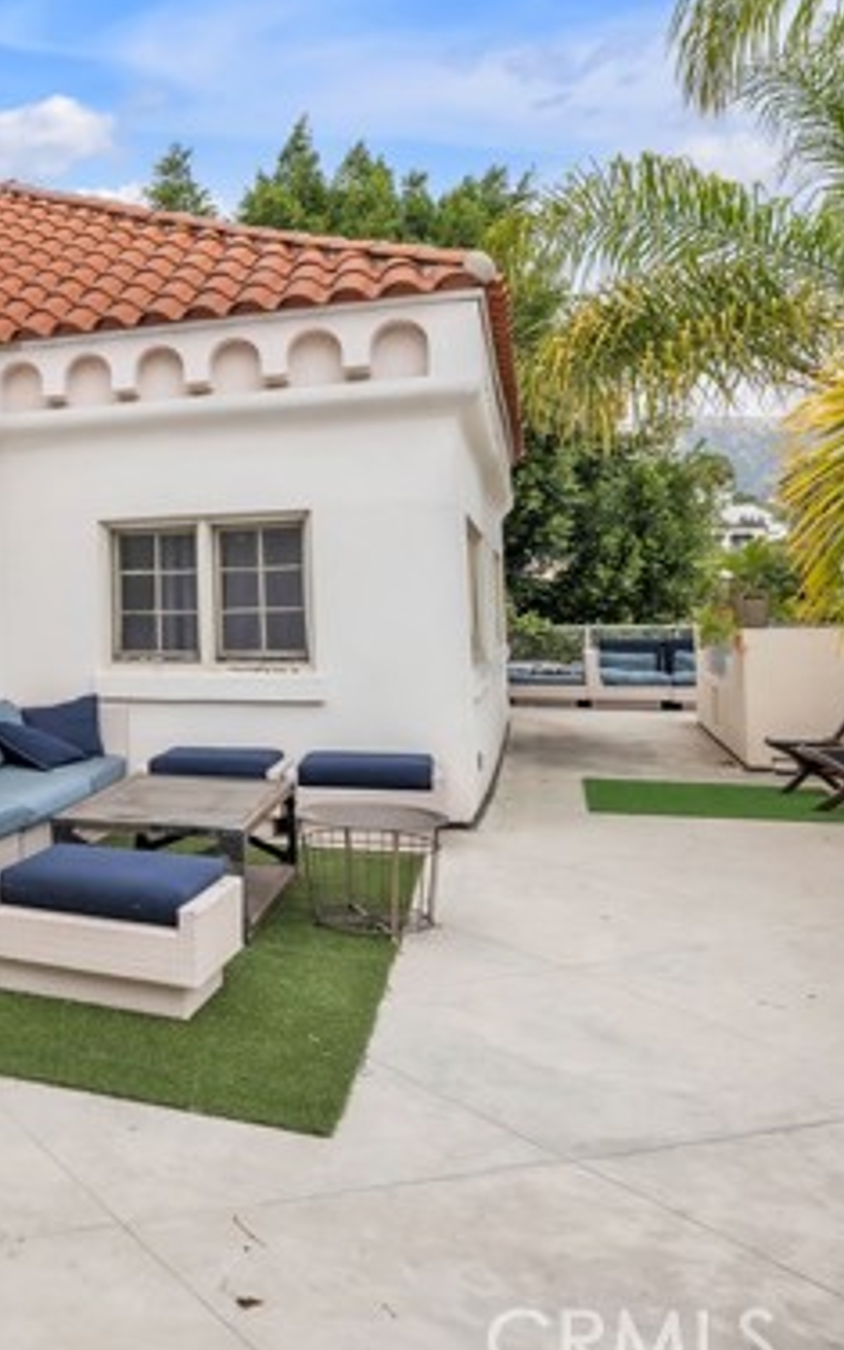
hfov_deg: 31.8
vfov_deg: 58.1
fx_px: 1214
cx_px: -176
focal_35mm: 33
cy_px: 627
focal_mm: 19
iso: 320
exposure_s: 1/1000
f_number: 7.1
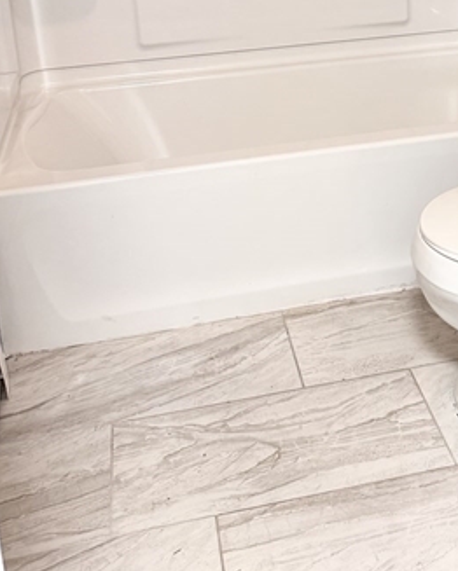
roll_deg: +1.9
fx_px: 931
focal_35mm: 55
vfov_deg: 32.3
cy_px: 47
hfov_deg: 26.9
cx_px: 386
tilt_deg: -14.4
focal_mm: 6.76
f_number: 1.78
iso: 320
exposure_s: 1/60
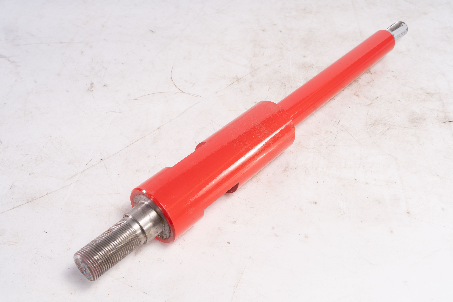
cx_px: 226
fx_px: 478
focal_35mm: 38
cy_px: 151
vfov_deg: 35.1
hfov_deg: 50.7
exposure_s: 1/125
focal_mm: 38
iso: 125
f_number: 13
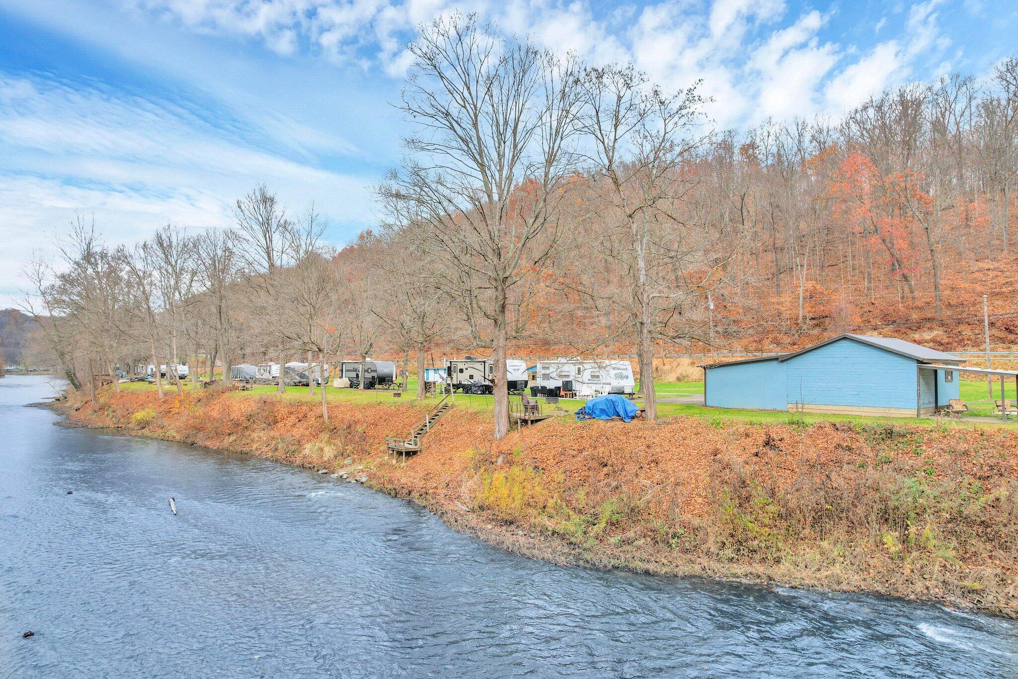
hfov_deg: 78.6
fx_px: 622
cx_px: 509
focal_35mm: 22
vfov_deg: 57.2
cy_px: 340
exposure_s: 1/500
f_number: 2.8
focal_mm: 8.38
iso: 100
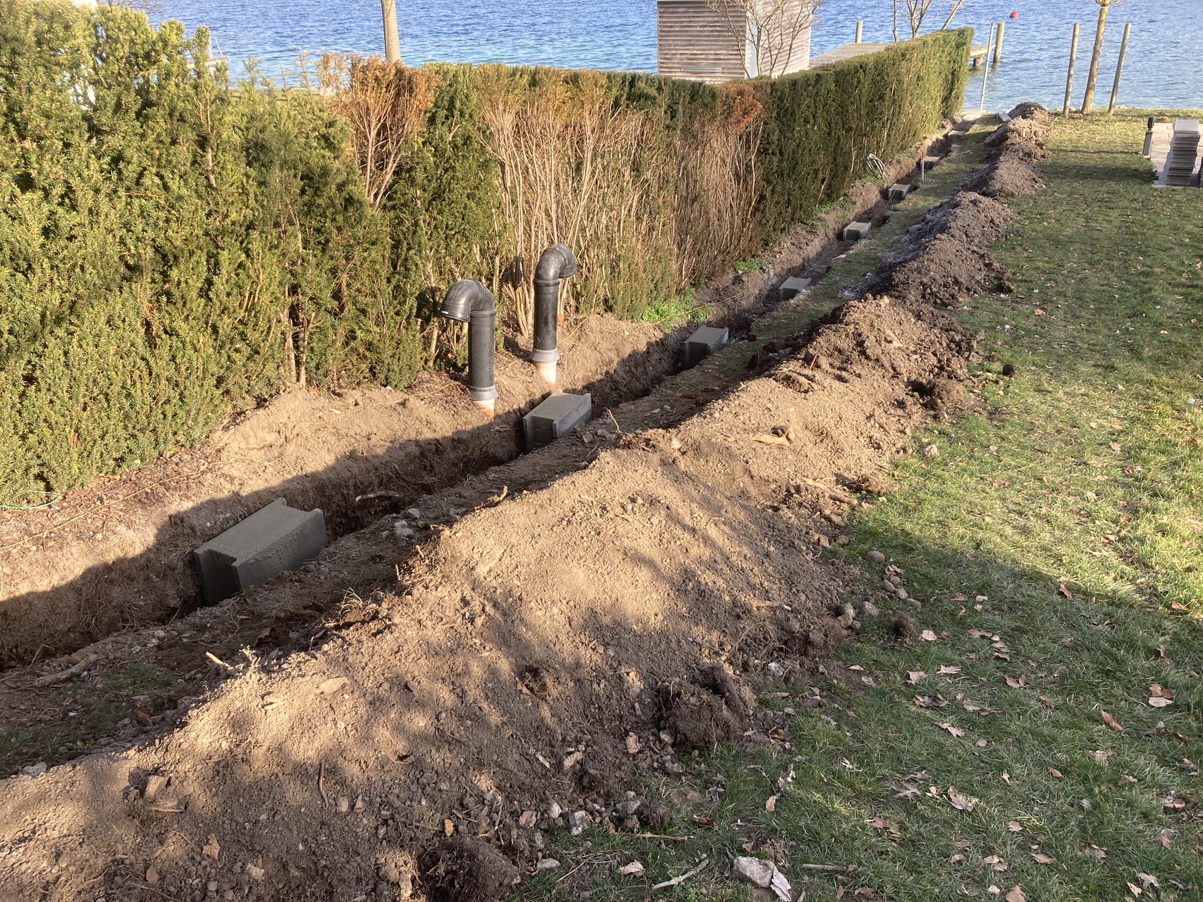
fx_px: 973
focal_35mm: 28
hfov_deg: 63.4
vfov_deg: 49.7
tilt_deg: -25.7
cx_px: 602
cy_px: 451
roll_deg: +2.1
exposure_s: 1/306
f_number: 1.8
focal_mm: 3.99
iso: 20
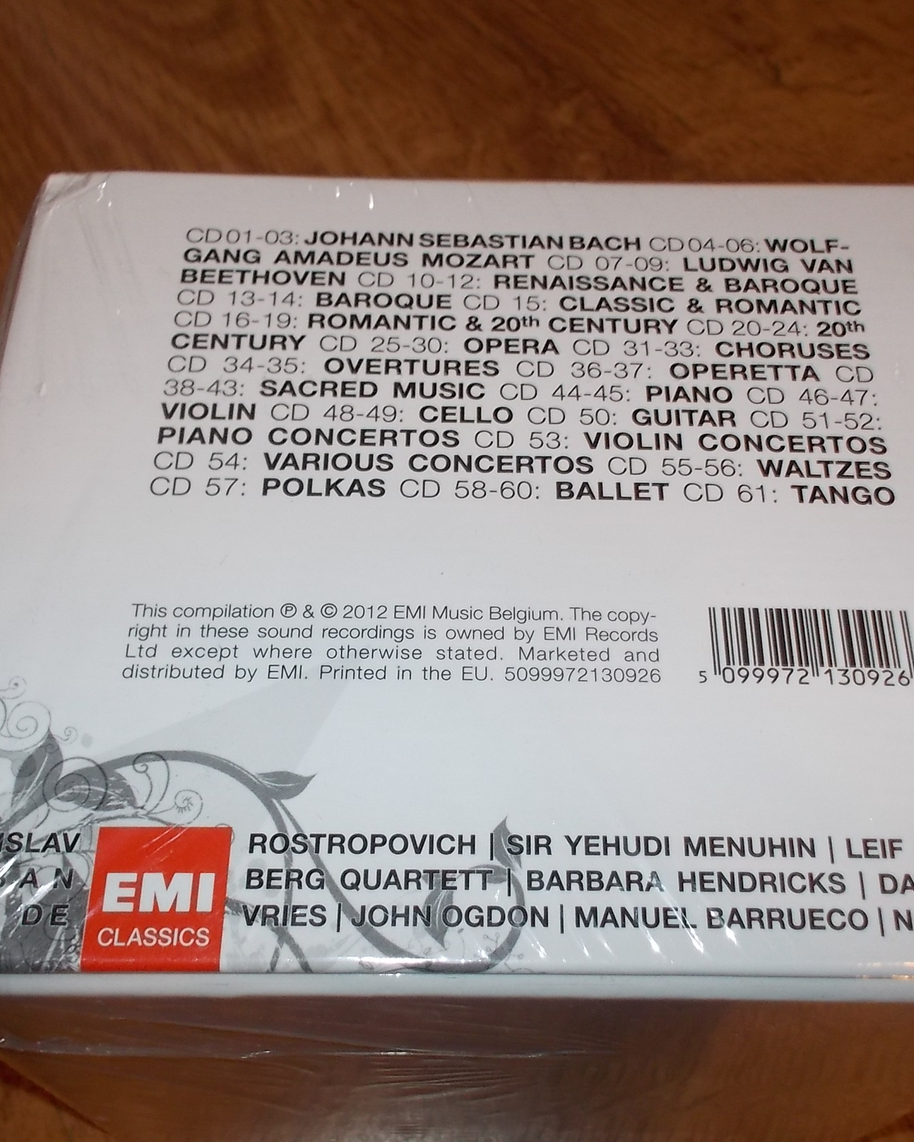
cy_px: 570
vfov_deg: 47.9
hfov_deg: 39.1
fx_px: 1285
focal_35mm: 38
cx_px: 495
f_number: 3.3
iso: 200
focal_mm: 4.1
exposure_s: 1/30
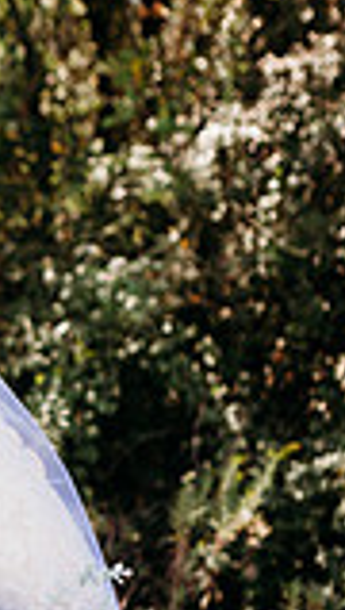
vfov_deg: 29.2
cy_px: 468
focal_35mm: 71
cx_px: -196
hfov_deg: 15.5
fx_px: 1149
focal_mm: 24
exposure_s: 1/800
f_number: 2.2
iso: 100
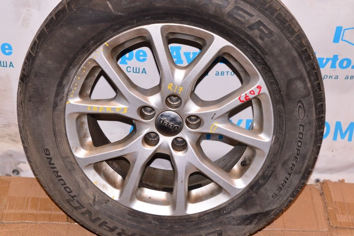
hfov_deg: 35.1
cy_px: 118
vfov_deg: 23.7
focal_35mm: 57
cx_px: 177
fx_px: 560
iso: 1600
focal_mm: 38
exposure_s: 1/160
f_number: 8
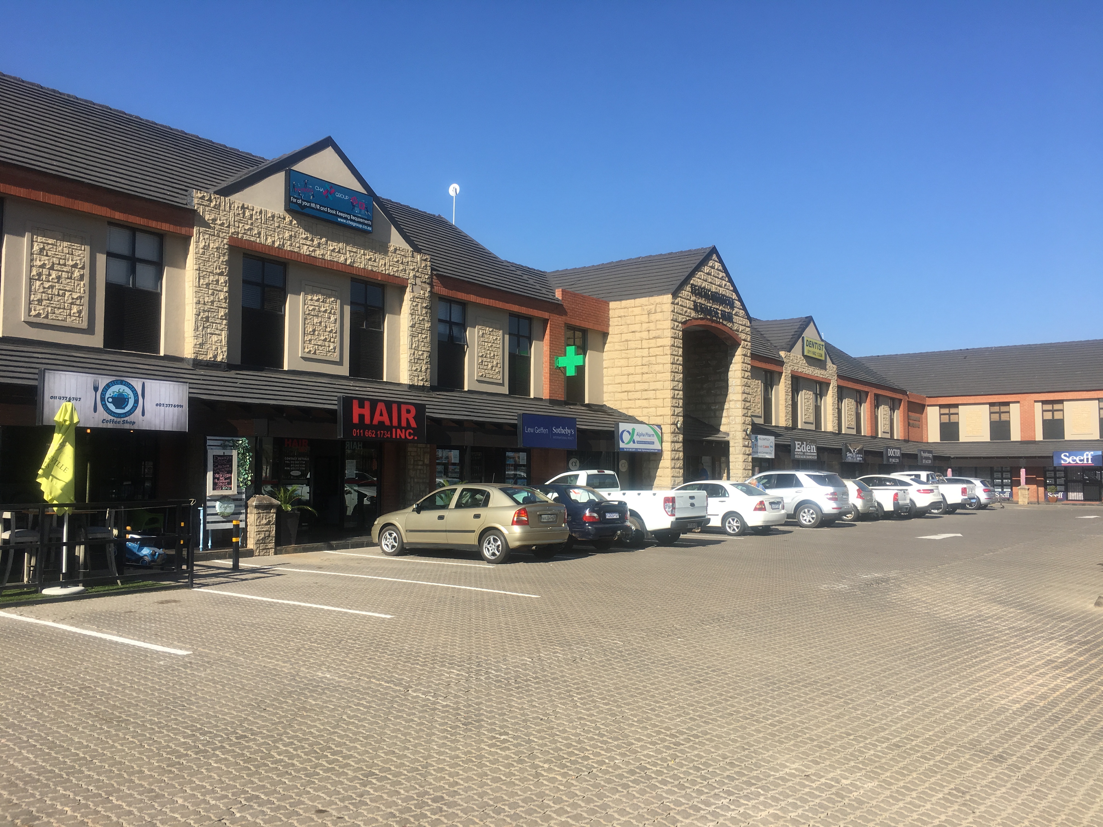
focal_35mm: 29
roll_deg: +0.5
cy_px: 414
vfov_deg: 48.2
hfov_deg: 61.7
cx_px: 552
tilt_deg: +3.1
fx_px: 924
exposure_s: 1/1374
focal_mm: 4.15
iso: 25
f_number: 2.2
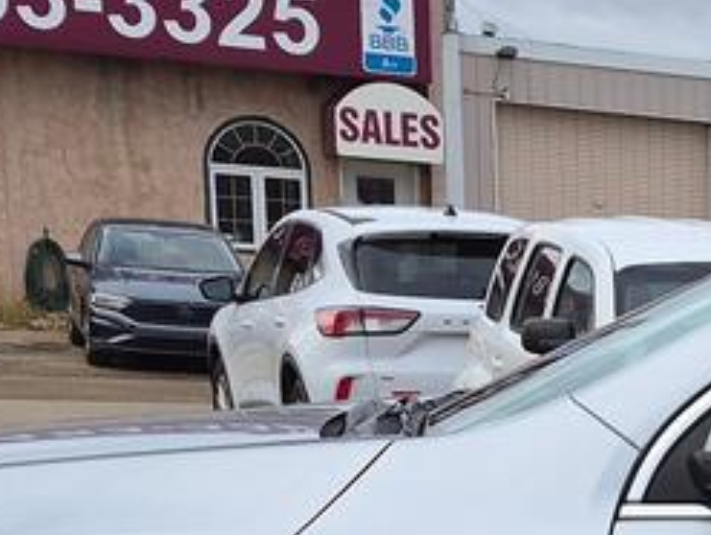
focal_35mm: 119
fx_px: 2448
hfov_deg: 14.8
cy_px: 1001
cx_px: 1200
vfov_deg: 11.5
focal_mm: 5.4
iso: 50
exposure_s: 1/359
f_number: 1.8
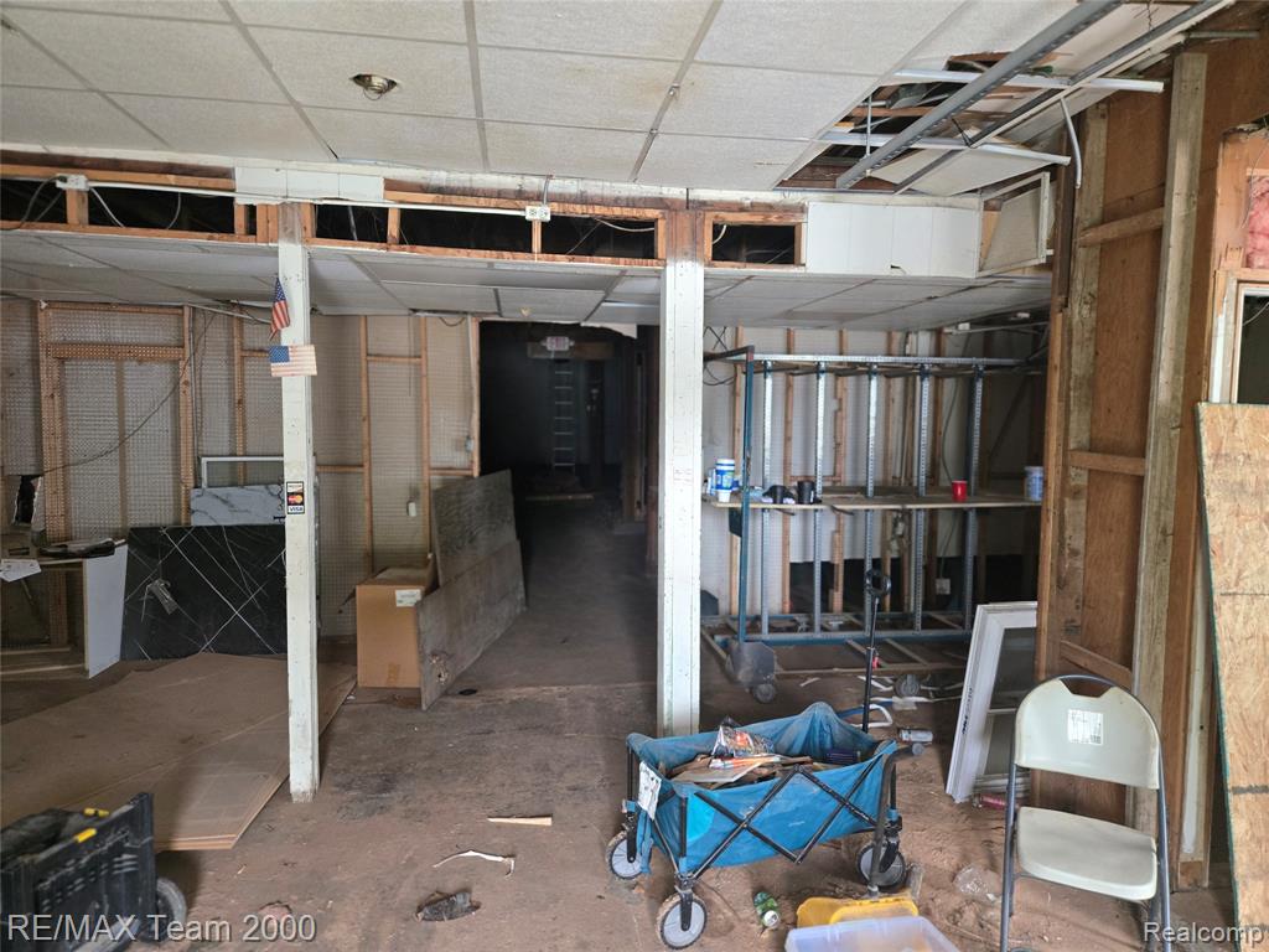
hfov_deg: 73.9
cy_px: 476
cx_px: 634
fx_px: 843
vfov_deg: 58.9
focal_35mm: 23
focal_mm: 5.4
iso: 800
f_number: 1.8
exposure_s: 1/120
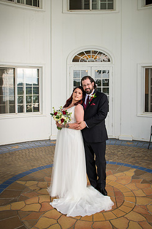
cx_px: 84
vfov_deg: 54.1
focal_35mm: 35
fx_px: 222
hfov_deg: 37.7
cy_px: 93
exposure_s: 1/250
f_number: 4.8
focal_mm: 29
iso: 400
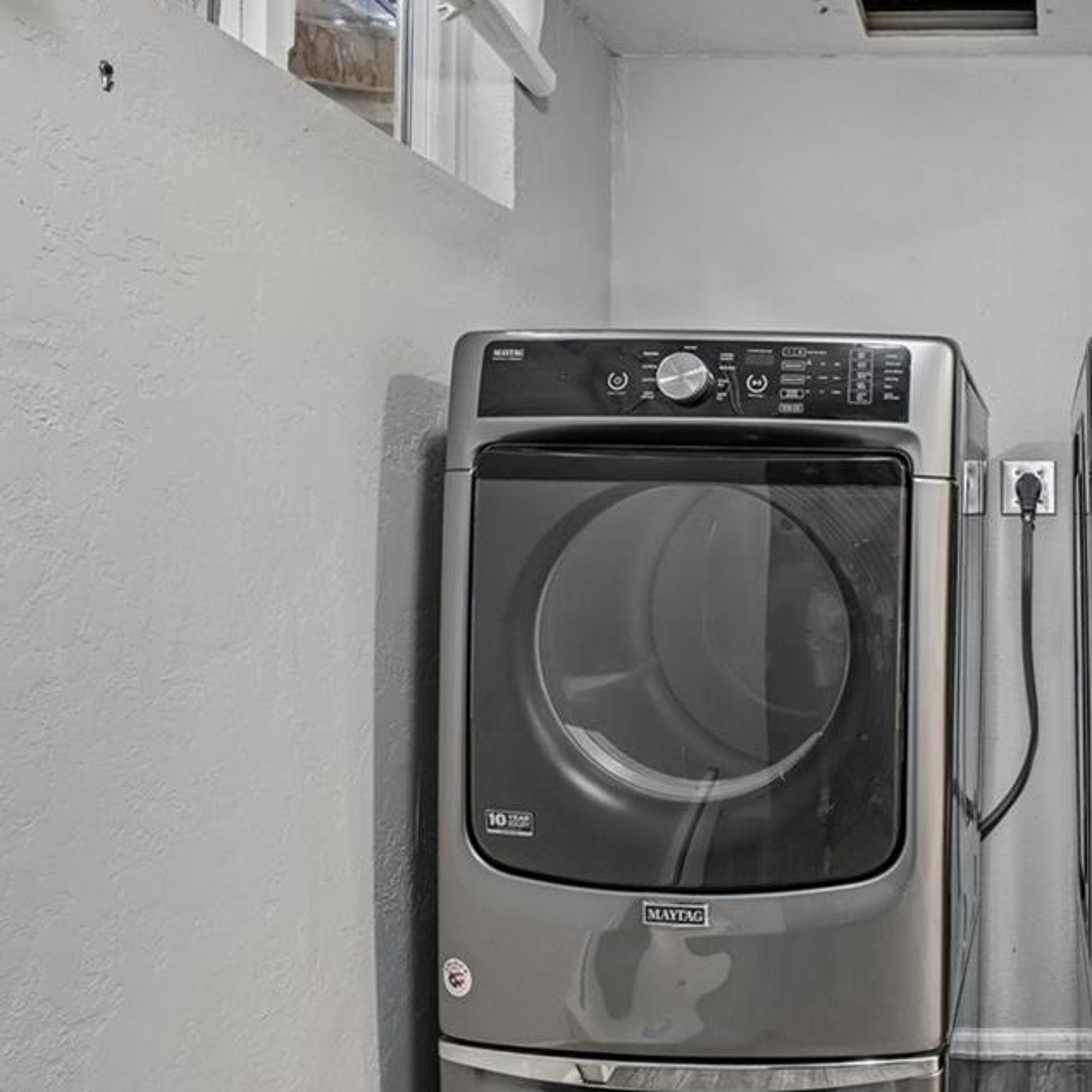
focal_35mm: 30
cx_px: 1020
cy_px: 534
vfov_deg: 54.0
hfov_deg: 47.5
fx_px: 1071
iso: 400
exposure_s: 1/5
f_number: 9
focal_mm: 14
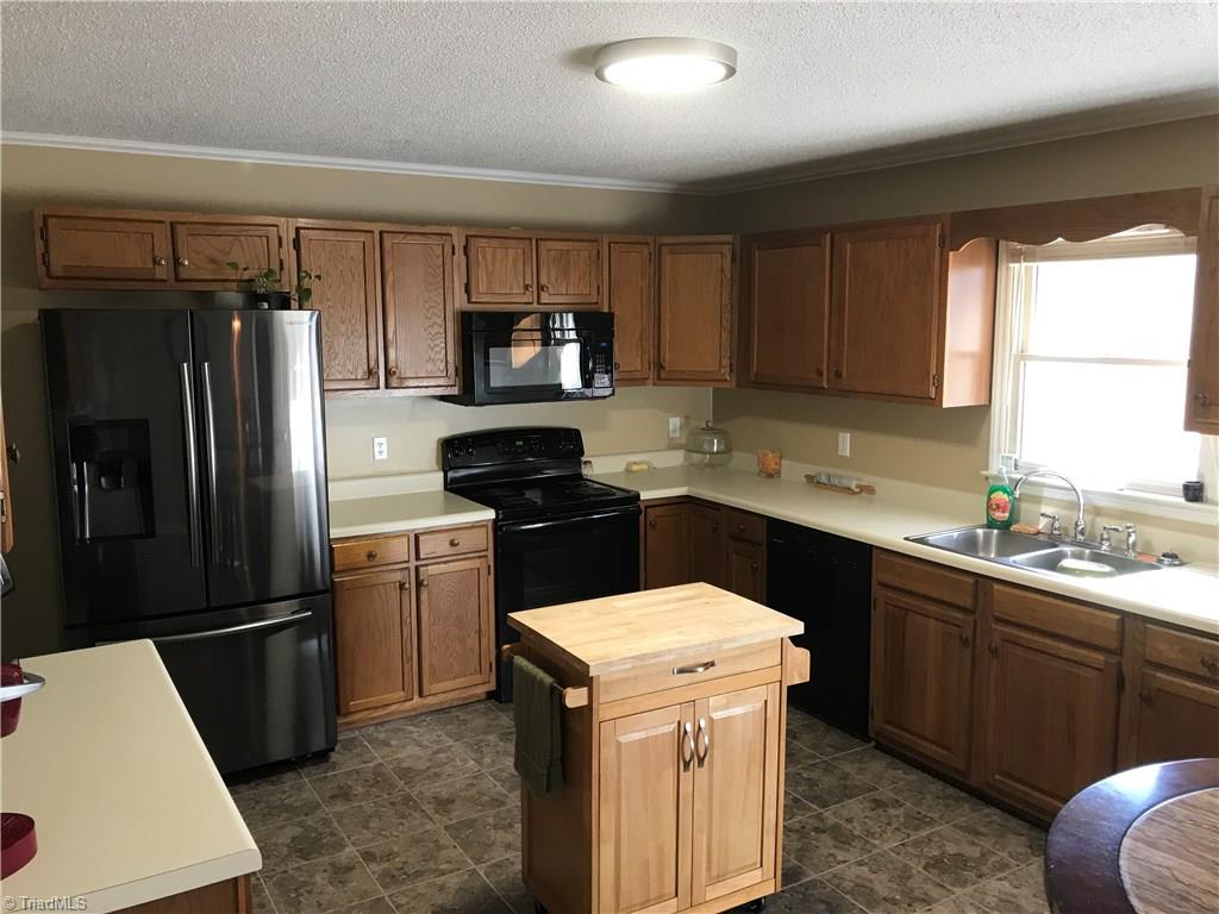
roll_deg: -0.3
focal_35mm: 28
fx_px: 986
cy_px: 457
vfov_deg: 49.7
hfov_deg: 63.4
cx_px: 610
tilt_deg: -8.6
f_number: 1.8
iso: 40
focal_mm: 3.99
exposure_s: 1/20
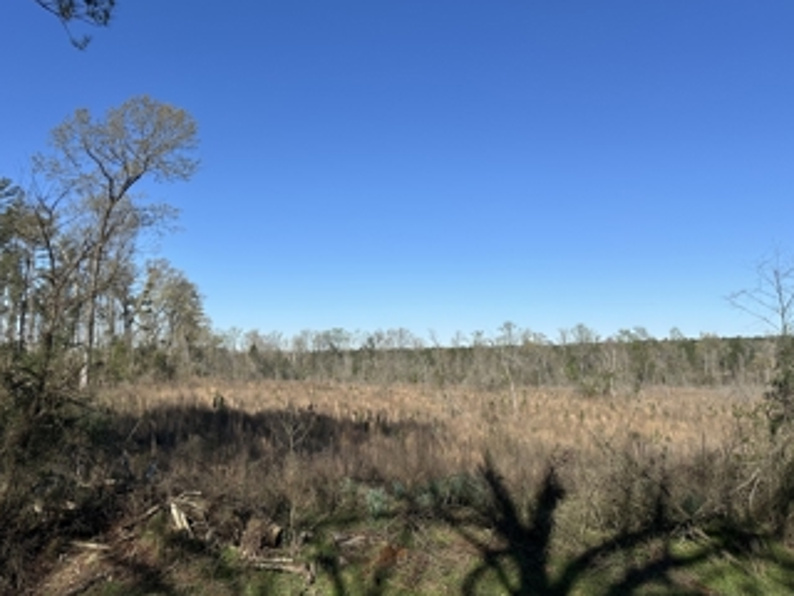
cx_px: 367
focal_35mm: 30
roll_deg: -1.0
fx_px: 688
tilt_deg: +10.0
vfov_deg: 46.6
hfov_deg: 59.9
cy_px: 243
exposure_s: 1/5525
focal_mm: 6.86
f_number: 1.78
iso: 80
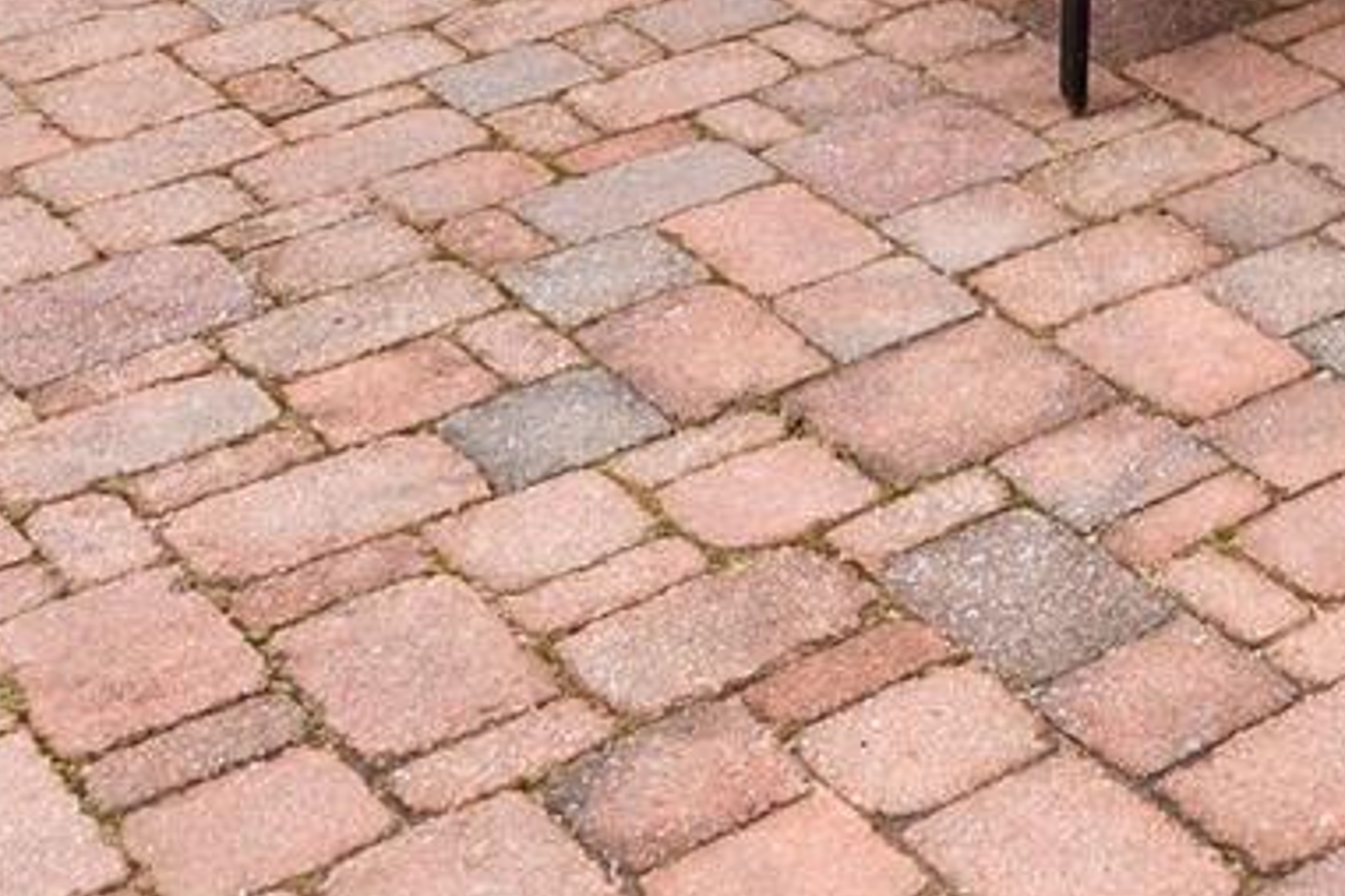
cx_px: 1652
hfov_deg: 21.8
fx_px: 3213
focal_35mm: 86
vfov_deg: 12.7
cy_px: -1176
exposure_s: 1/60
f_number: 9
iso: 125
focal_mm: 16
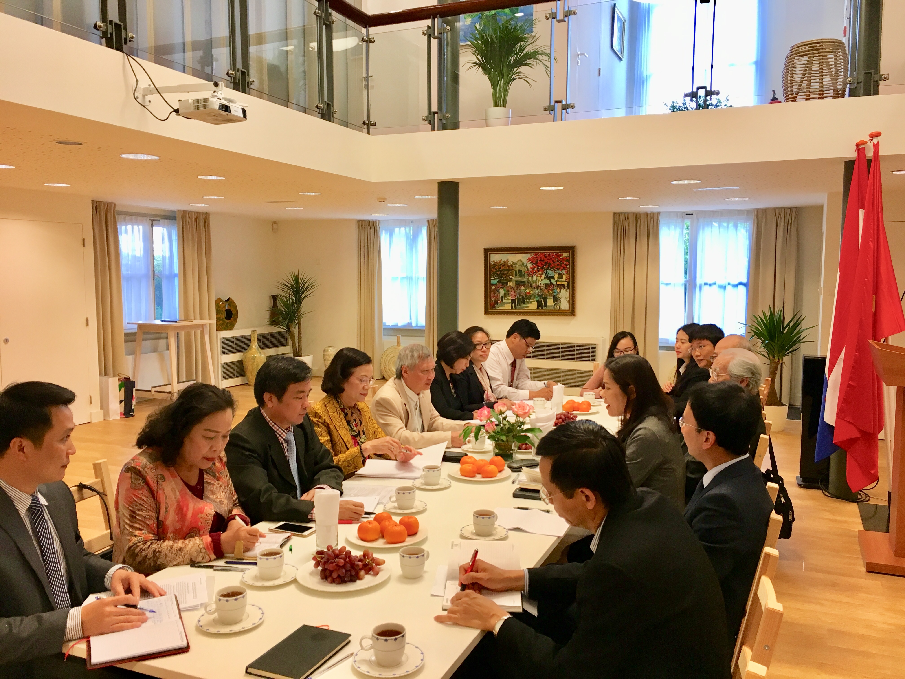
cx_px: 452
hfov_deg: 61.7
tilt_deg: -3.7
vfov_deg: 48.2
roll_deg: +0.6
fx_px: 758
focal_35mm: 29
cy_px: 340
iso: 40
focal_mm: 4.15
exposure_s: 1/33
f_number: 2.2
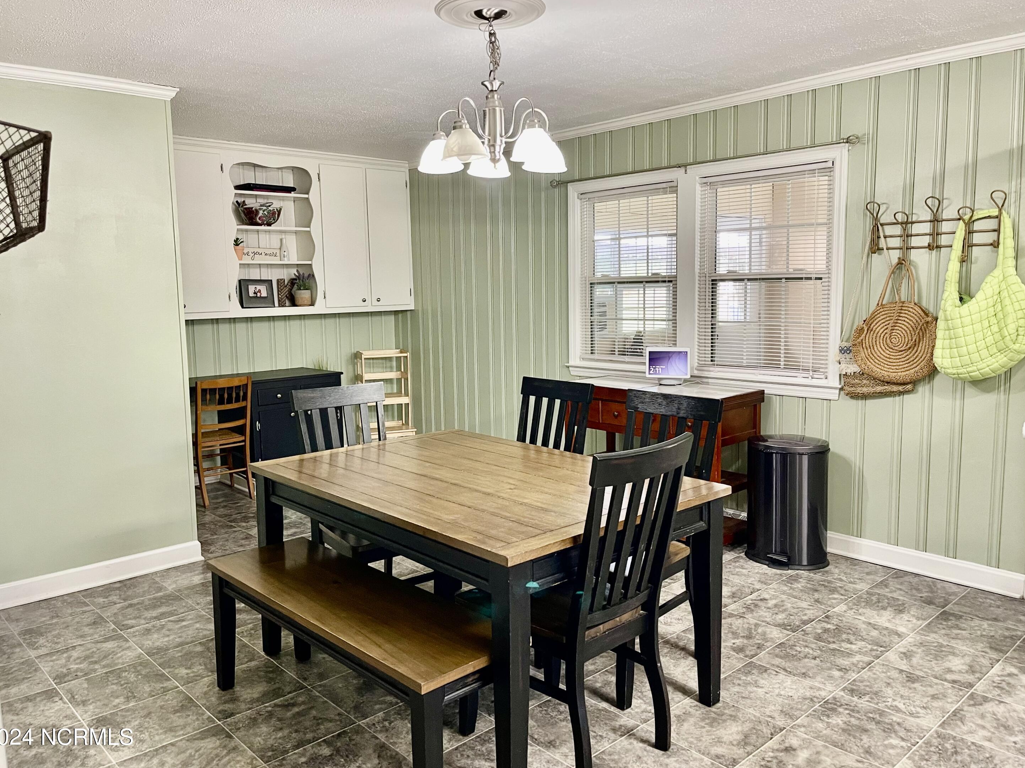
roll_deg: +0.6
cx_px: 499
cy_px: 374
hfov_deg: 67.3
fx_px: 770
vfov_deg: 53.0
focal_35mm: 26
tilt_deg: -7.3
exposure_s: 1/60
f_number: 1.6
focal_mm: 5.1
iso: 250
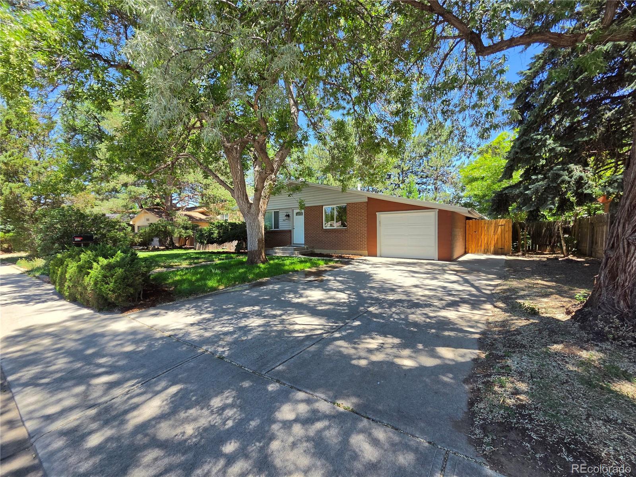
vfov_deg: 89.9
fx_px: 239
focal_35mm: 13
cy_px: 238
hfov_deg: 106.2
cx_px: 318
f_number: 2.2
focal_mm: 2.2
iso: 100
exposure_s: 1/1000
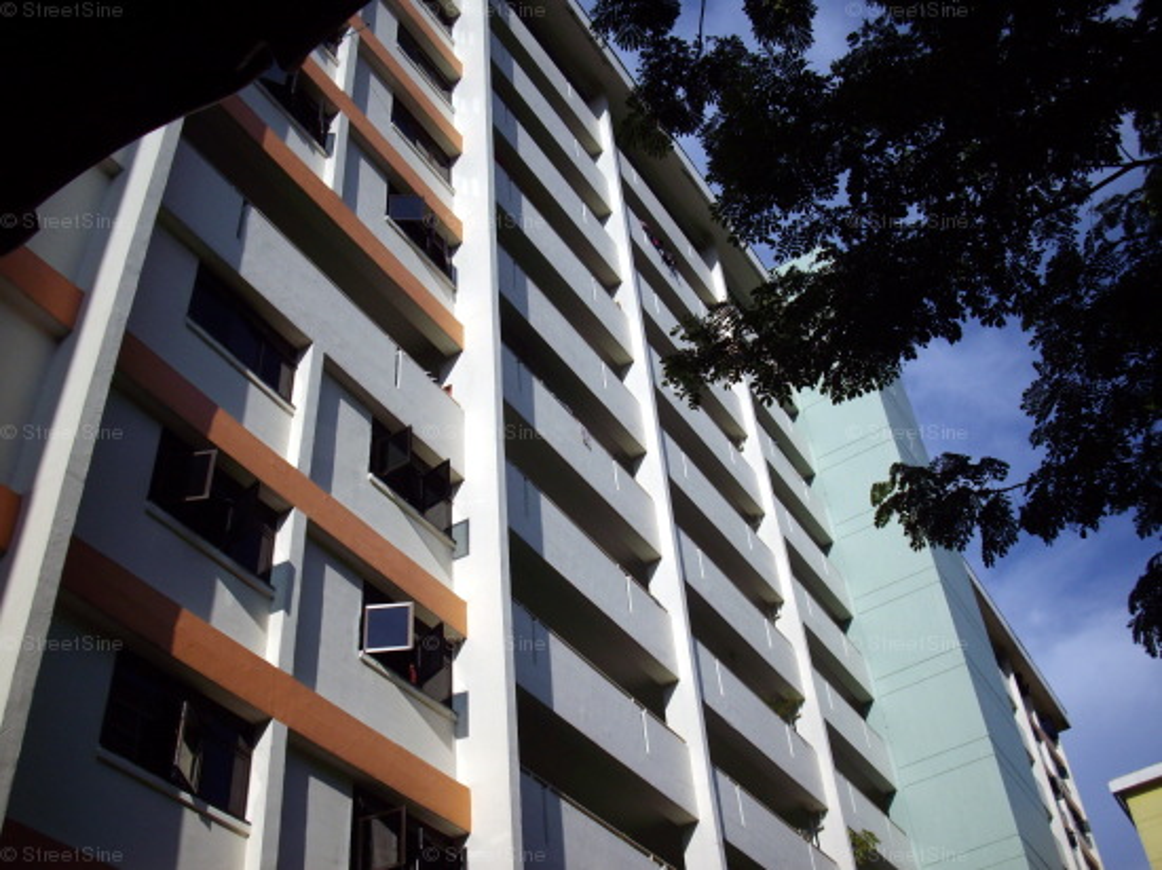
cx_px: 581
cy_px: 435
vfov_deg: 38.6
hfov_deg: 50.2
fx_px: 1241
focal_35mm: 37
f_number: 5.6
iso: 80
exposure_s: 1/640
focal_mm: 6.2
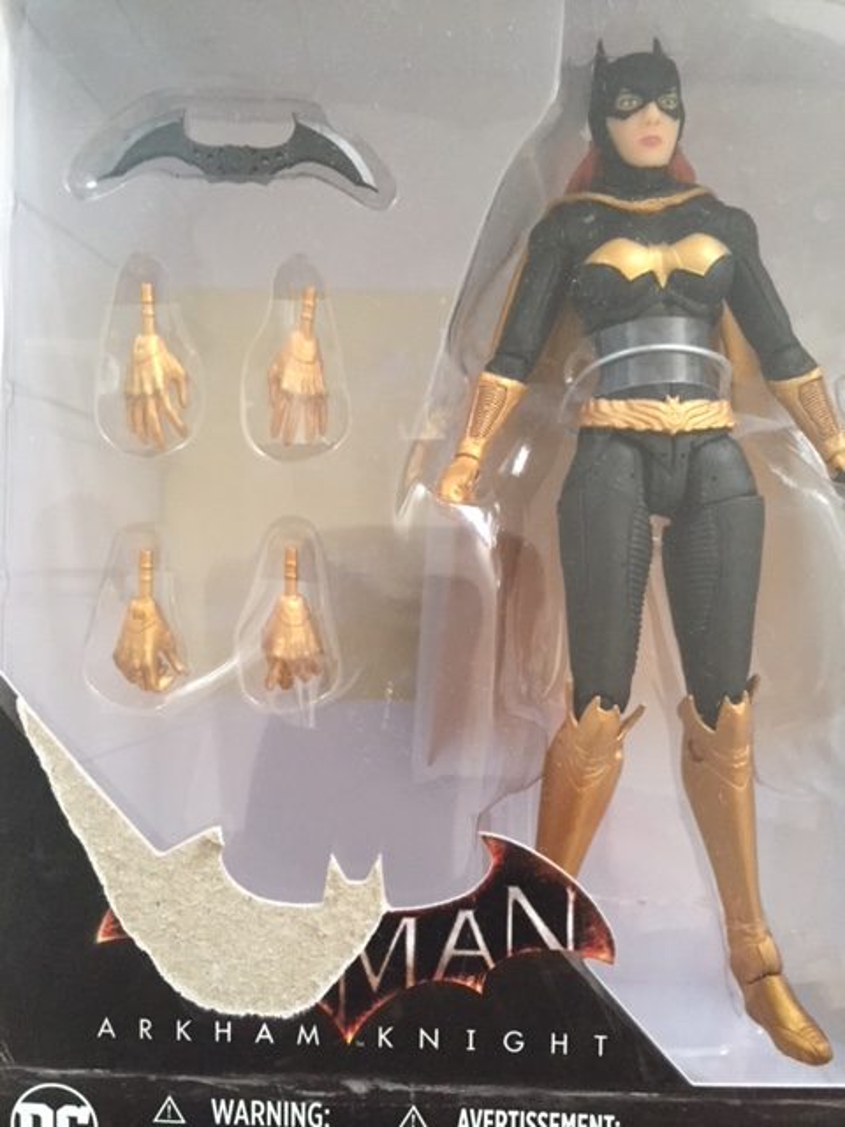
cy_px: 564
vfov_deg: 61.7
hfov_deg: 48.2
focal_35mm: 29
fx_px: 944
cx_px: 422
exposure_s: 1/17
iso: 250
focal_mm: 4.15
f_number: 2.2
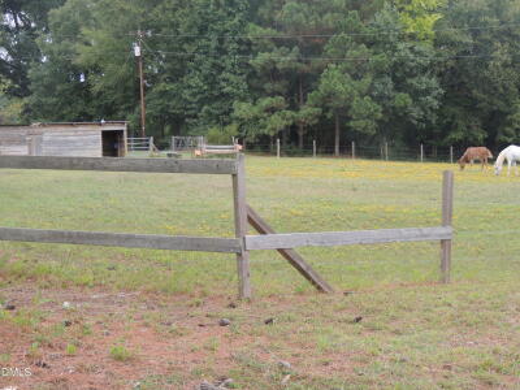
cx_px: 260
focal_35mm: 75
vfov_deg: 19.6
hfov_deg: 26.0
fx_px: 1127
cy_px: 195
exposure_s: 1/100
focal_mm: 13.3
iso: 100
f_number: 3.9
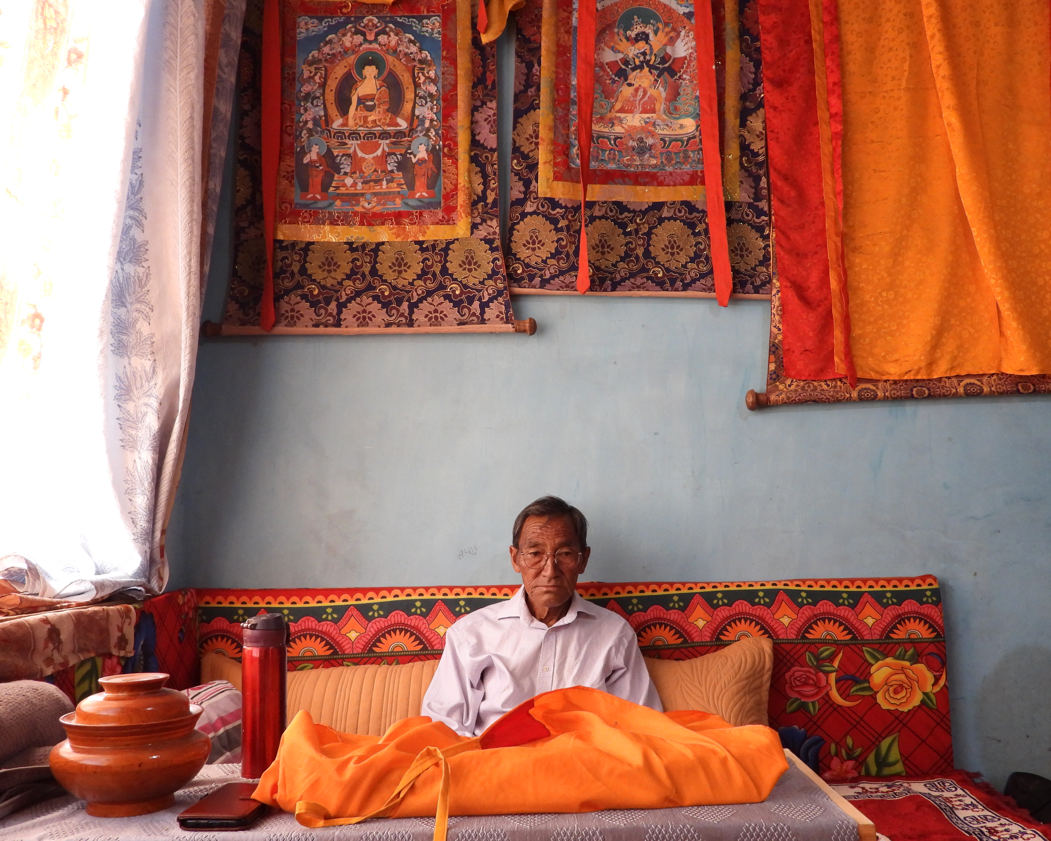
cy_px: 430
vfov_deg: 45.8
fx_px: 995
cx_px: 554
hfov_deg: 55.6
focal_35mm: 32
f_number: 3.2
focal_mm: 5.4
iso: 400
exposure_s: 1/15
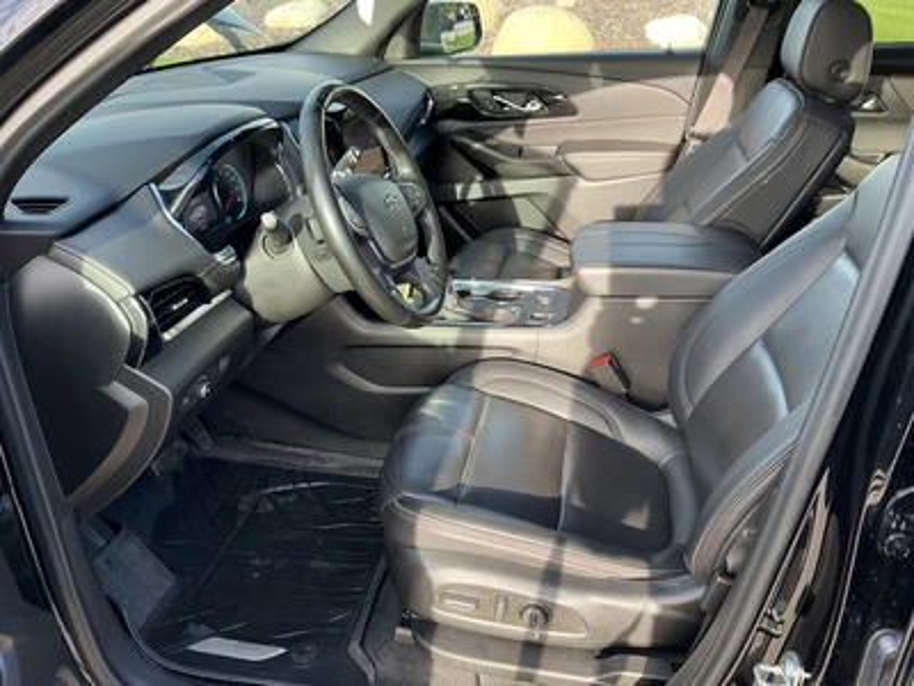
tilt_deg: -28.4
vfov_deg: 49.7
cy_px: 343
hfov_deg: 63.4
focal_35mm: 28
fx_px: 739
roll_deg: -2.9
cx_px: 457
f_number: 1.8
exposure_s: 1/102
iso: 25
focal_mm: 3
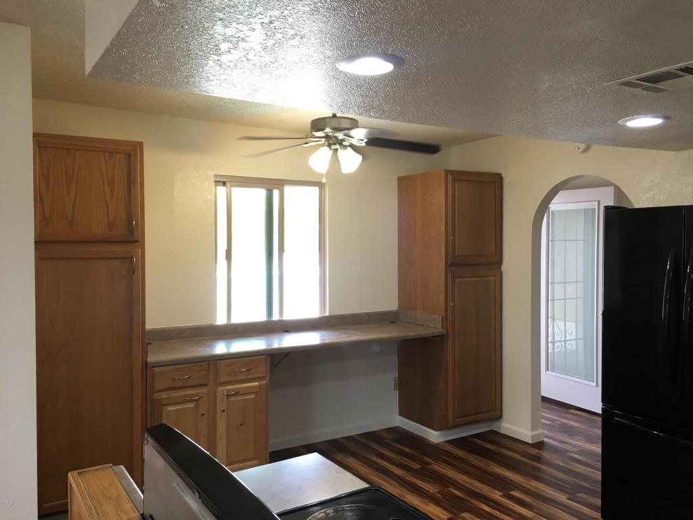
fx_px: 581
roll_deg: +0.1
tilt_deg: -2.0
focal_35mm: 29
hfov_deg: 61.7
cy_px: 260
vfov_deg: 48.2
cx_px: 346
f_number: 2.2
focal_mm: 4.15
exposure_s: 1/30
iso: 64
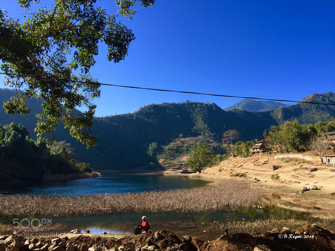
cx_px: 168
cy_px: 126
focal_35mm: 29
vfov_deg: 48.2
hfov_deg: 61.7
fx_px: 281
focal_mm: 4.15
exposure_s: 1/1041
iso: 32
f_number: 2.2
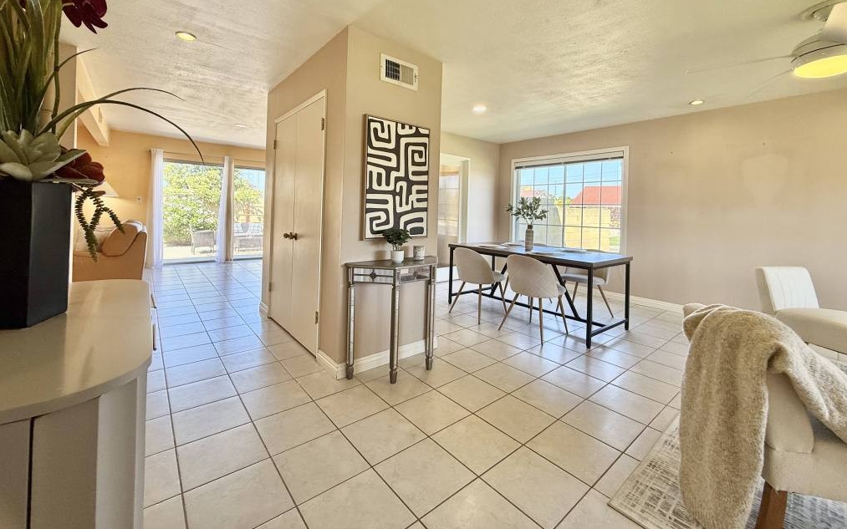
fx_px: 346
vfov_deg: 73.9
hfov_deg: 101.5
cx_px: 427
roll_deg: -1.5
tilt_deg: +0.6
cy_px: 210
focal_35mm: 15
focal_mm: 2.22
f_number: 2.2
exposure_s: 1/139
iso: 64
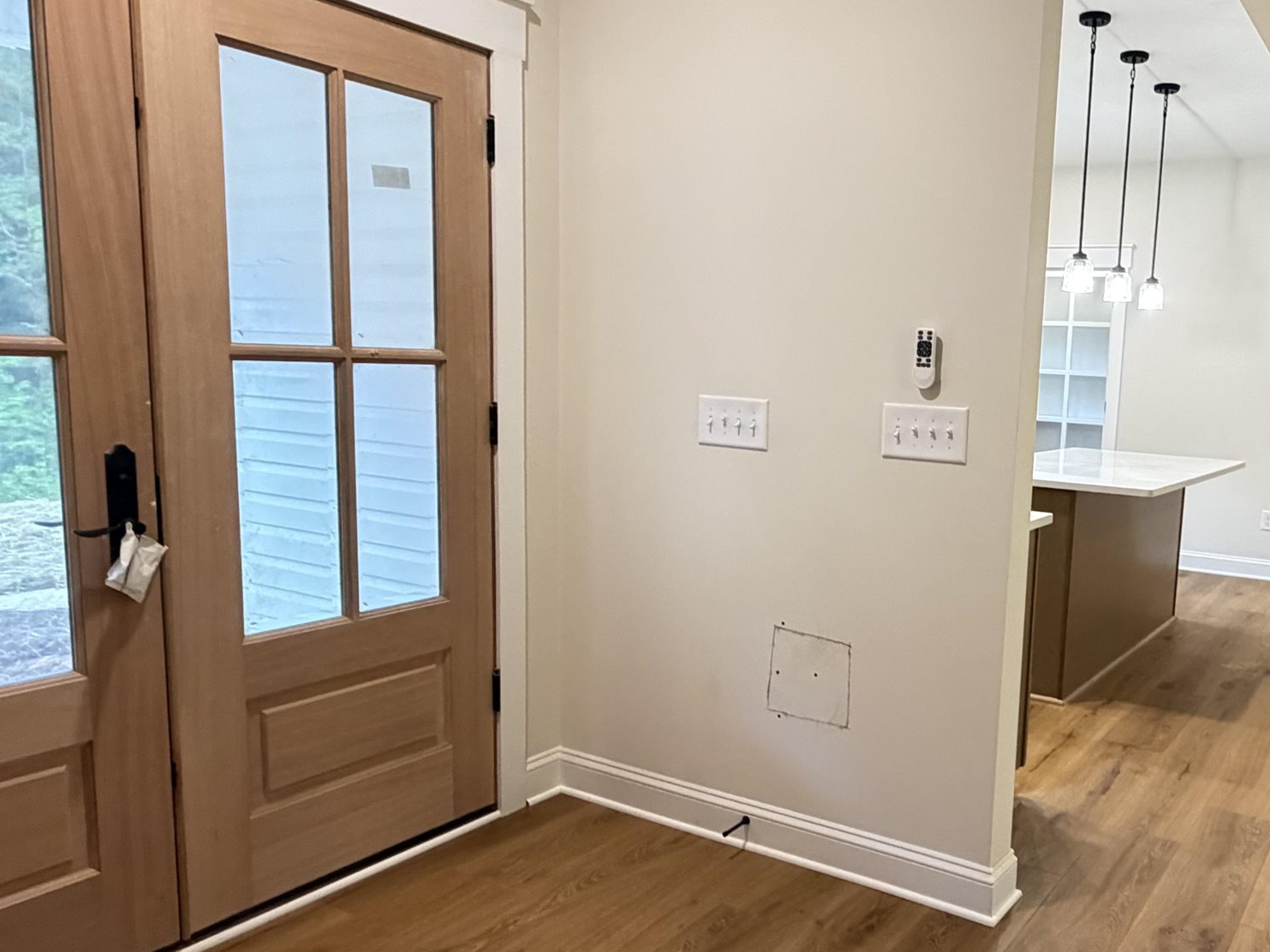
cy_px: 512
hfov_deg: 59.1
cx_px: 916
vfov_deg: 48.2
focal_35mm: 29
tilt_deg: -7.9
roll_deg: -1.8
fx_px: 1064
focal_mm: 2.22
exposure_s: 1/60
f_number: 2.2
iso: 640
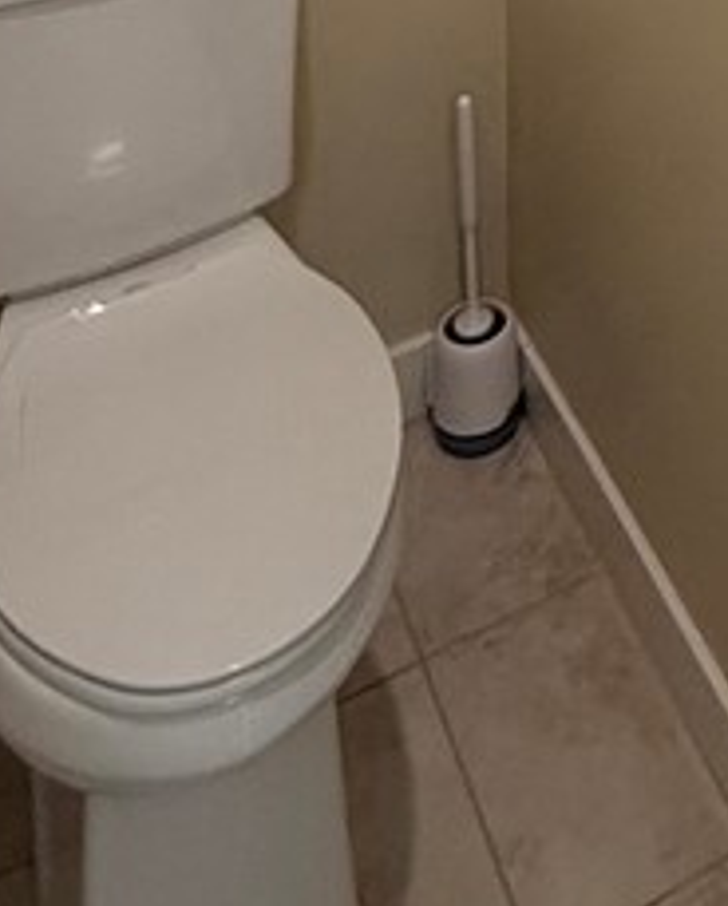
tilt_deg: -0.6
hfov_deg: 23.3
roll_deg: +0.2
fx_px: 1639
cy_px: -827
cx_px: 835
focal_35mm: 61
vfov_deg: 19.8
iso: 250
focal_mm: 2.22
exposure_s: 1/120
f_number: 2.2
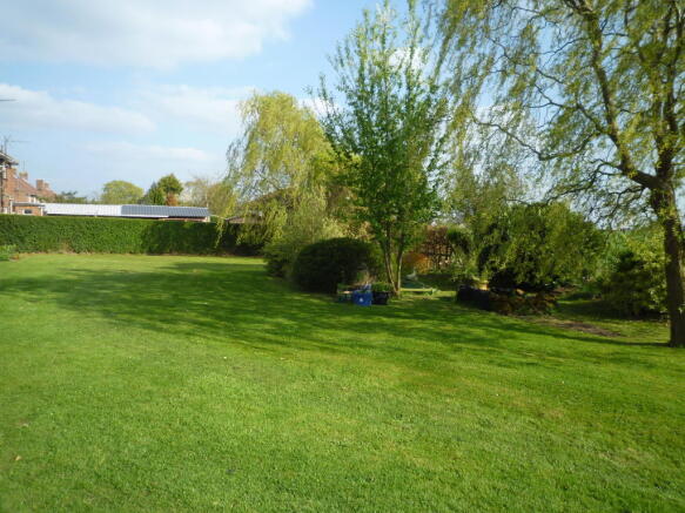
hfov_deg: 69.4
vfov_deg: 54.9
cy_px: 256
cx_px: 342
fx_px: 495
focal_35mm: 25
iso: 100
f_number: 3.2
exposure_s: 1/500
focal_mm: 4.4
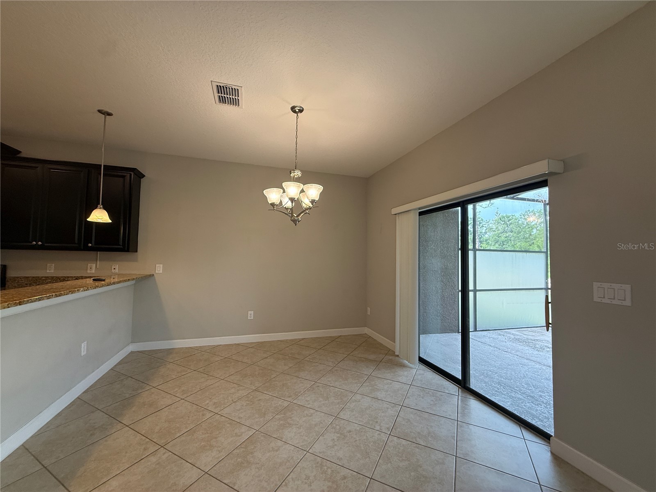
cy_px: 246
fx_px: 265
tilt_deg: +3.0
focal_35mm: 14
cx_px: 328
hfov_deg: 102.1
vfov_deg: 85.7
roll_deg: -1.3
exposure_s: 1/120
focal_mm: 2.22
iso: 160
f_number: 2.2
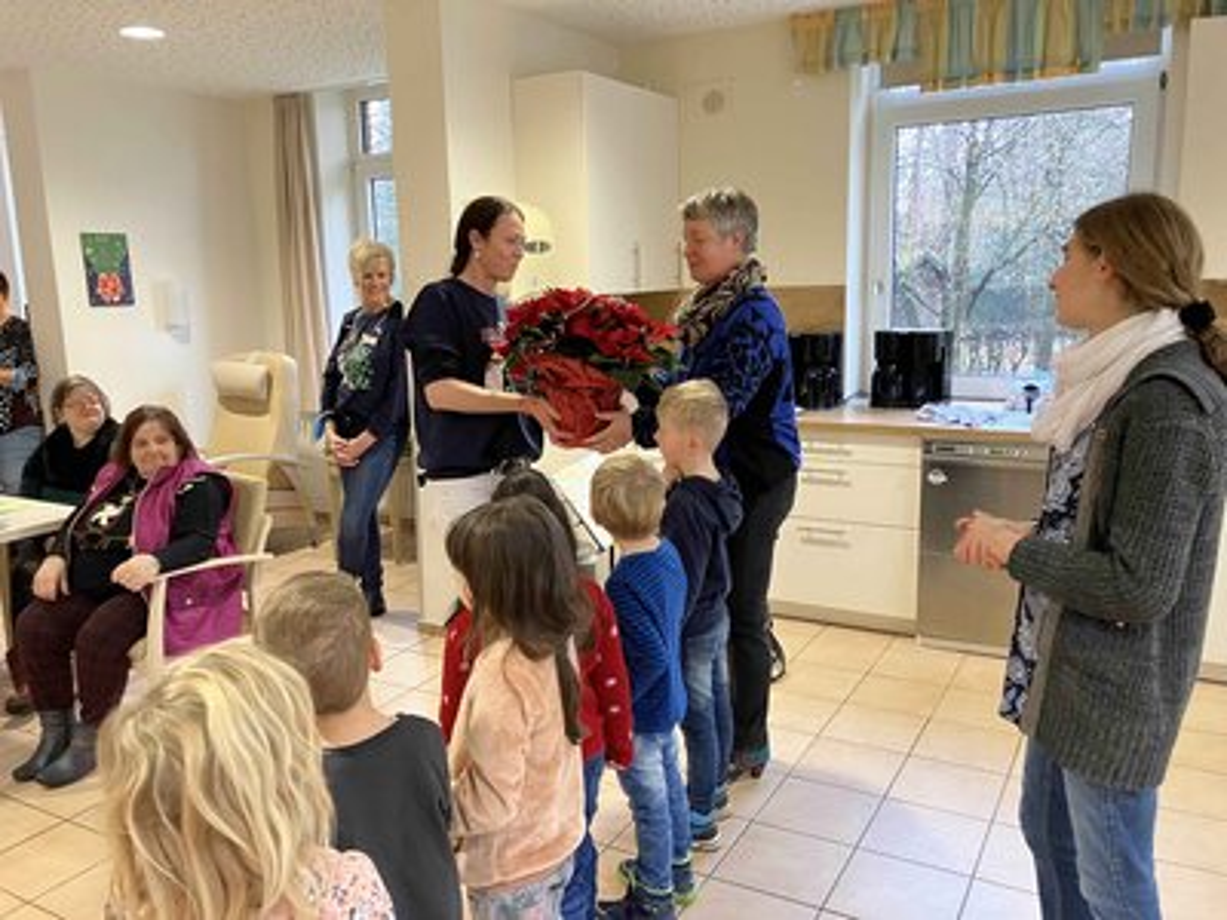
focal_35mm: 28
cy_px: 460
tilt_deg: -11.5
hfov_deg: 63.4
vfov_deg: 49.7
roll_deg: +1.9
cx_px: 614
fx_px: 992
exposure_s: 1/50
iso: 200
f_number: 1.8
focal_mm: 3.99
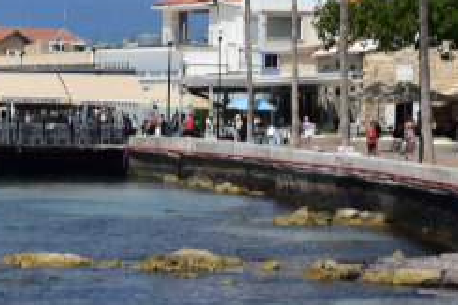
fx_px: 2873
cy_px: -40
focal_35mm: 226
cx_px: 422
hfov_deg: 9.1
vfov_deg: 6.0
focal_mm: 36
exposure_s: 1/500
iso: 220
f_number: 11
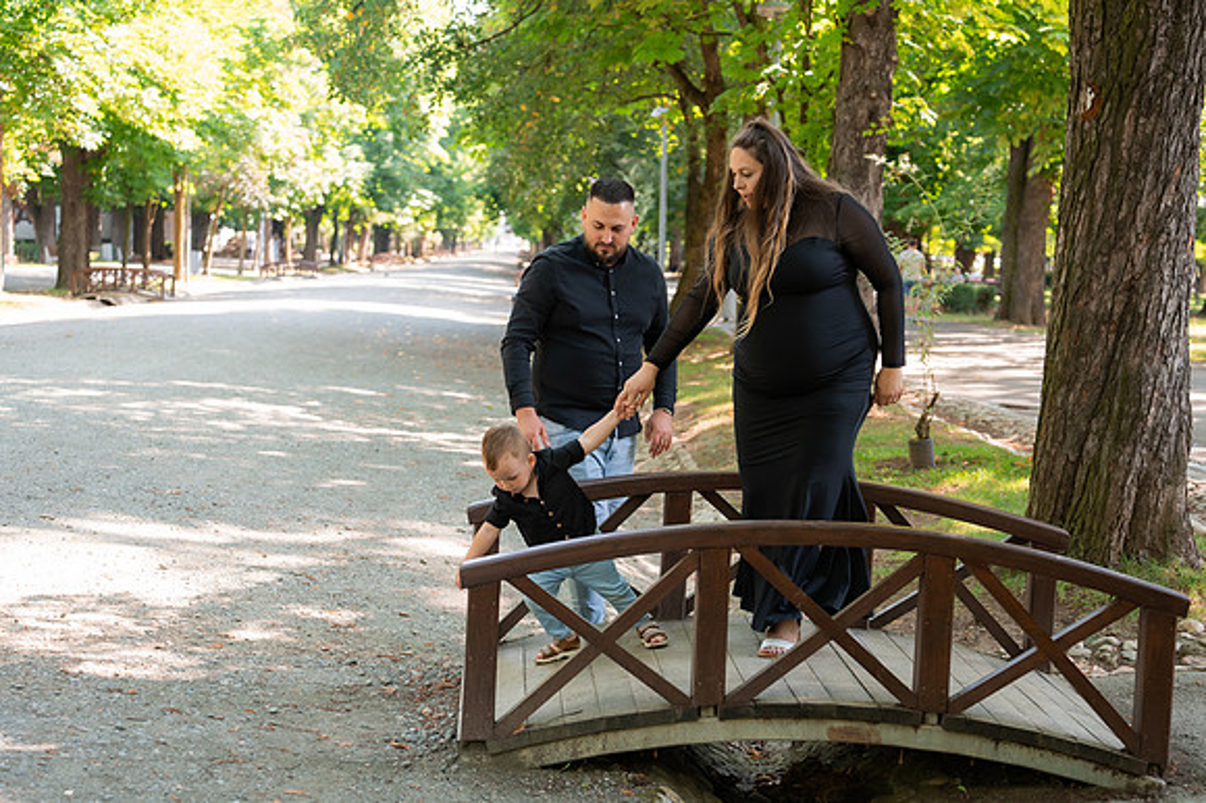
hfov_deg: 32.3
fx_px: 2081
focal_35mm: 62
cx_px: 603
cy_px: 416
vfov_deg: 21.8
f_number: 3.5
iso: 320
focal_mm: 60
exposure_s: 1/200
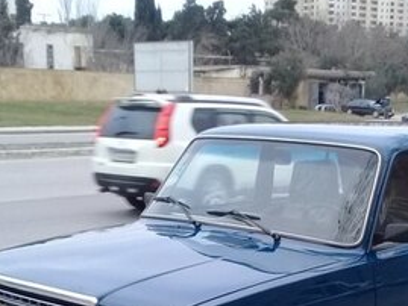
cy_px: 352
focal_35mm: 76
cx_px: 281
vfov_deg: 18.5
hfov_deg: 25.5
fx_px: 896
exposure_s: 1/100
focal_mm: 3.3
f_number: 2.2
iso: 100
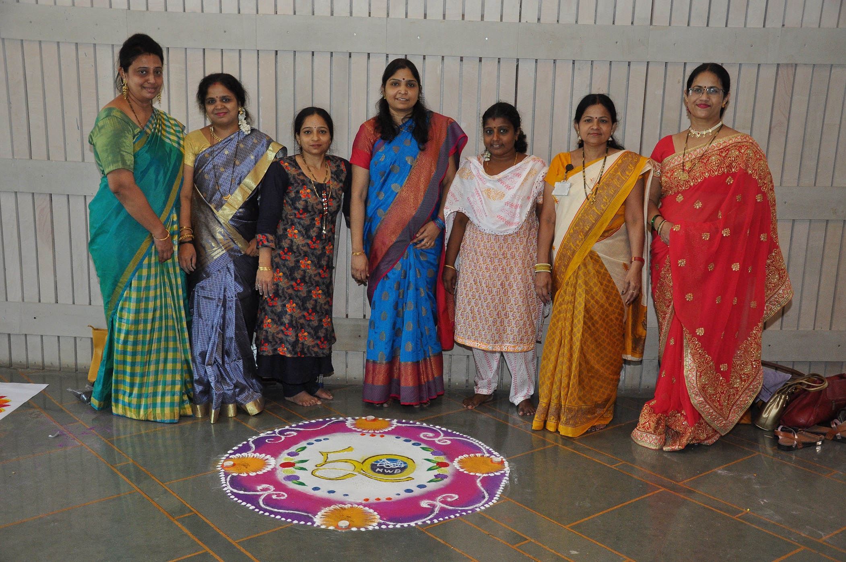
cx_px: 423
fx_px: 915
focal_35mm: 39
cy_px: 281
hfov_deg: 49.6
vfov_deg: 34.1
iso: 1250
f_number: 5.6
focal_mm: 26
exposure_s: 1/125
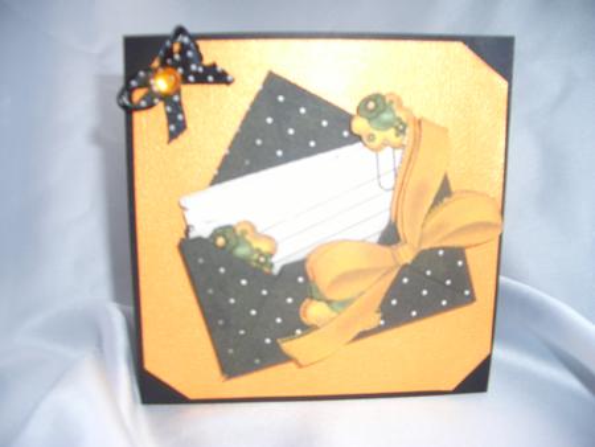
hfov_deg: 52.6
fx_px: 602
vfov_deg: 40.7
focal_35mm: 35
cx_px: 298
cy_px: 224
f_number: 2.6
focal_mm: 5.8
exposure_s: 1/60
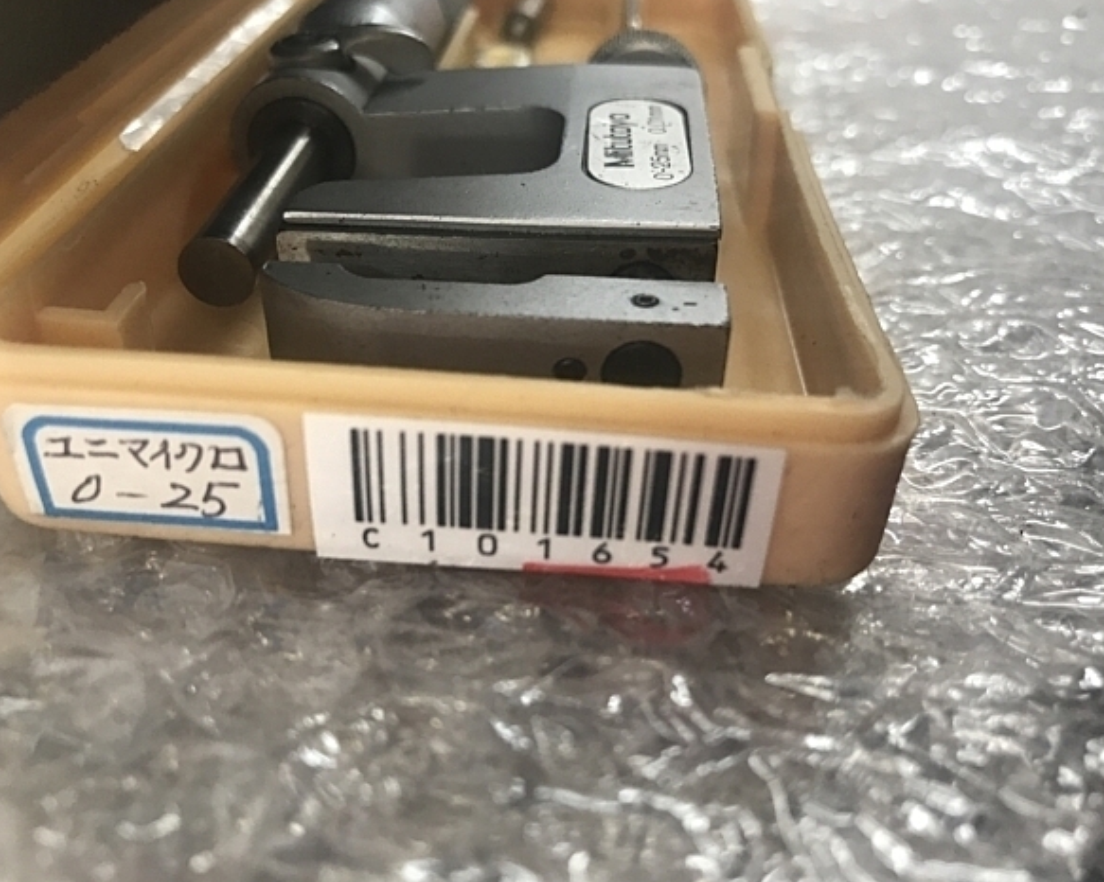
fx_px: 980
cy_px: 433
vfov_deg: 48.5
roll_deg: -6.8
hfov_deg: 58.8
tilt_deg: -35.4
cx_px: 564
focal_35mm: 30
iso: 25
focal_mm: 3.99
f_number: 1.8
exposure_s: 1/40
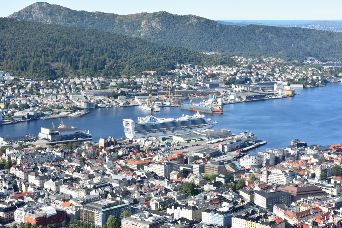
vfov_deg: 17.5
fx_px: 741
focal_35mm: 78
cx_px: 171
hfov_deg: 26.0
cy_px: 114
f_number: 13
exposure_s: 1/640
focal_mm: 52
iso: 800
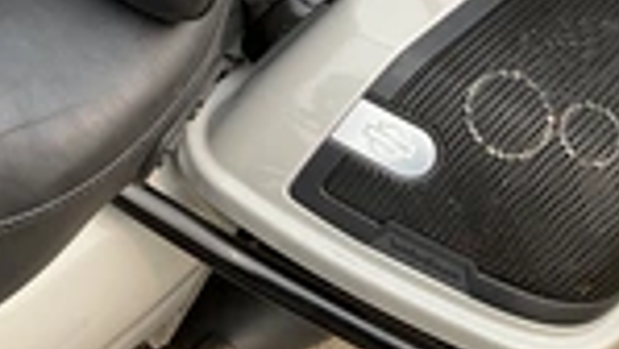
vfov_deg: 13.3
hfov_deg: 22.7
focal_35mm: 85
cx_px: -150
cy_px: -212
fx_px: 1396
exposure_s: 1/642
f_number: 1.8
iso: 25
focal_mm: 3
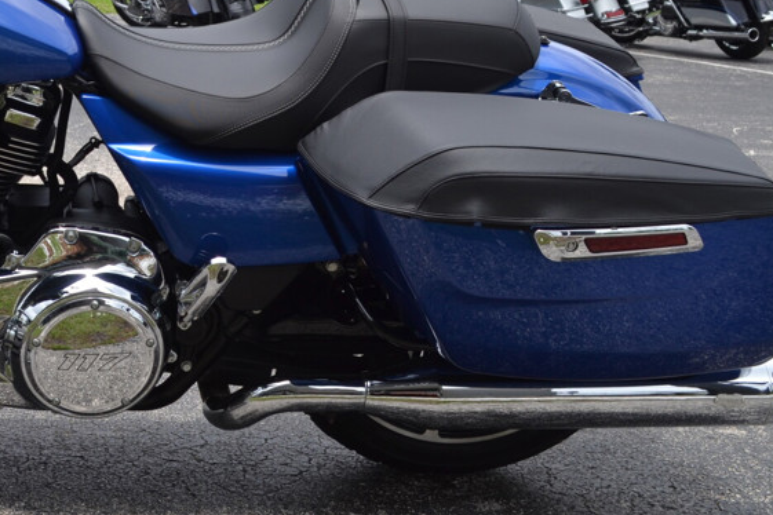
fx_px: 1653
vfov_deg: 17.5
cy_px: 90
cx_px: 33
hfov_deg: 25.3
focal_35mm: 77
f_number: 7.1
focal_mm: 24
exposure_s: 1/200
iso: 100
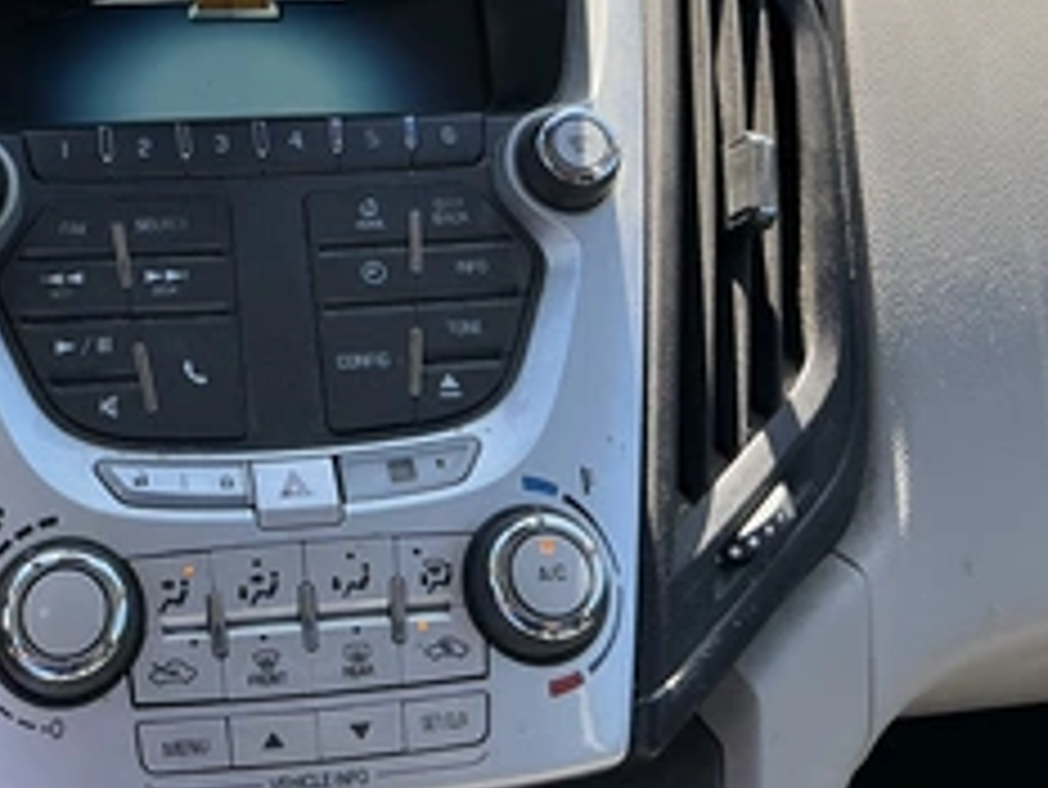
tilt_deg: -23.4
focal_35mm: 48
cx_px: 283
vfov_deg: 29.7
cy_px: 180
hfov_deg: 38.8
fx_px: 1454
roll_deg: +0.0
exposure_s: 1/209
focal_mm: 3
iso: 20
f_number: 1.8
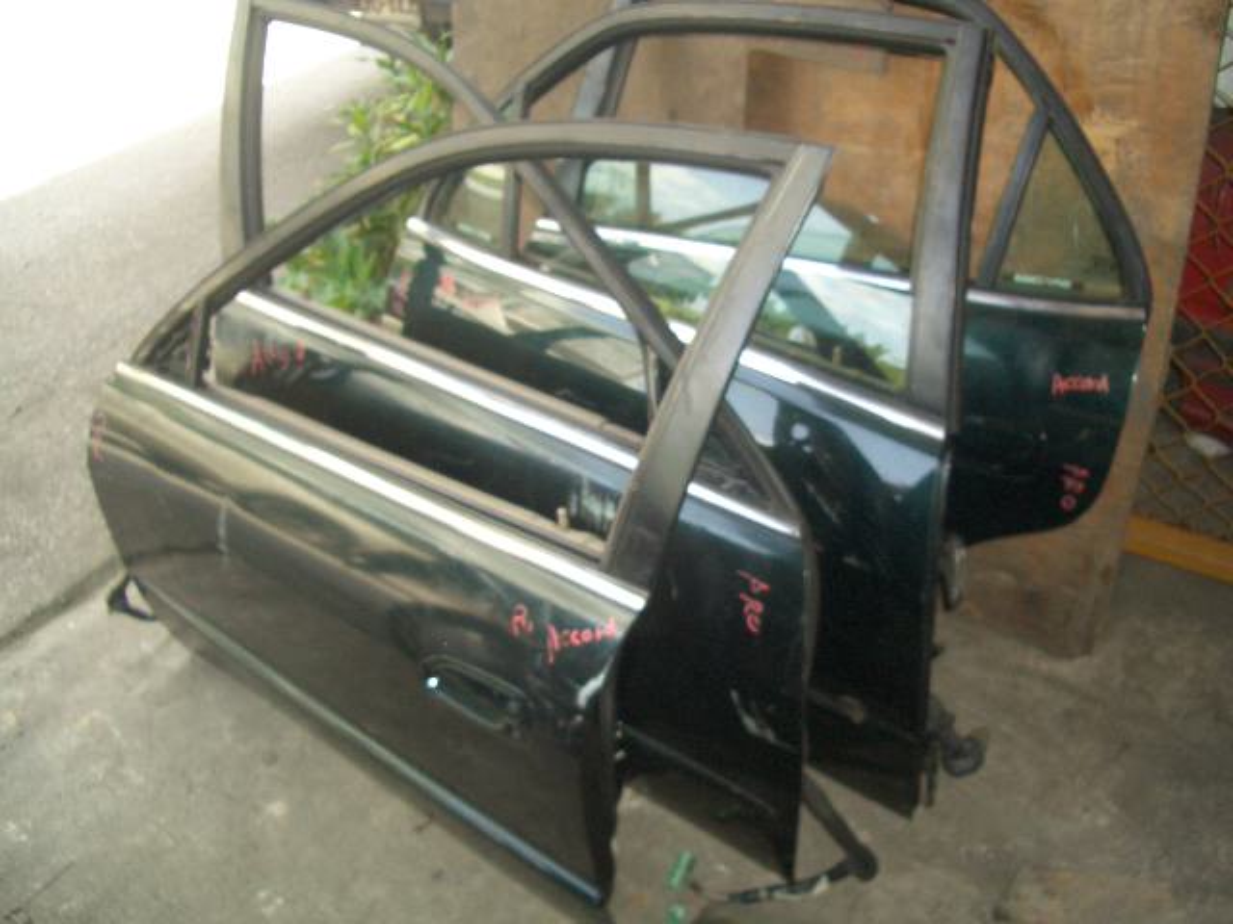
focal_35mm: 35
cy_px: 462
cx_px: 616
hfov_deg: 52.6
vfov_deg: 40.7
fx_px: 1247
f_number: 2.6
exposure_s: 1/160
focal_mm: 5.8
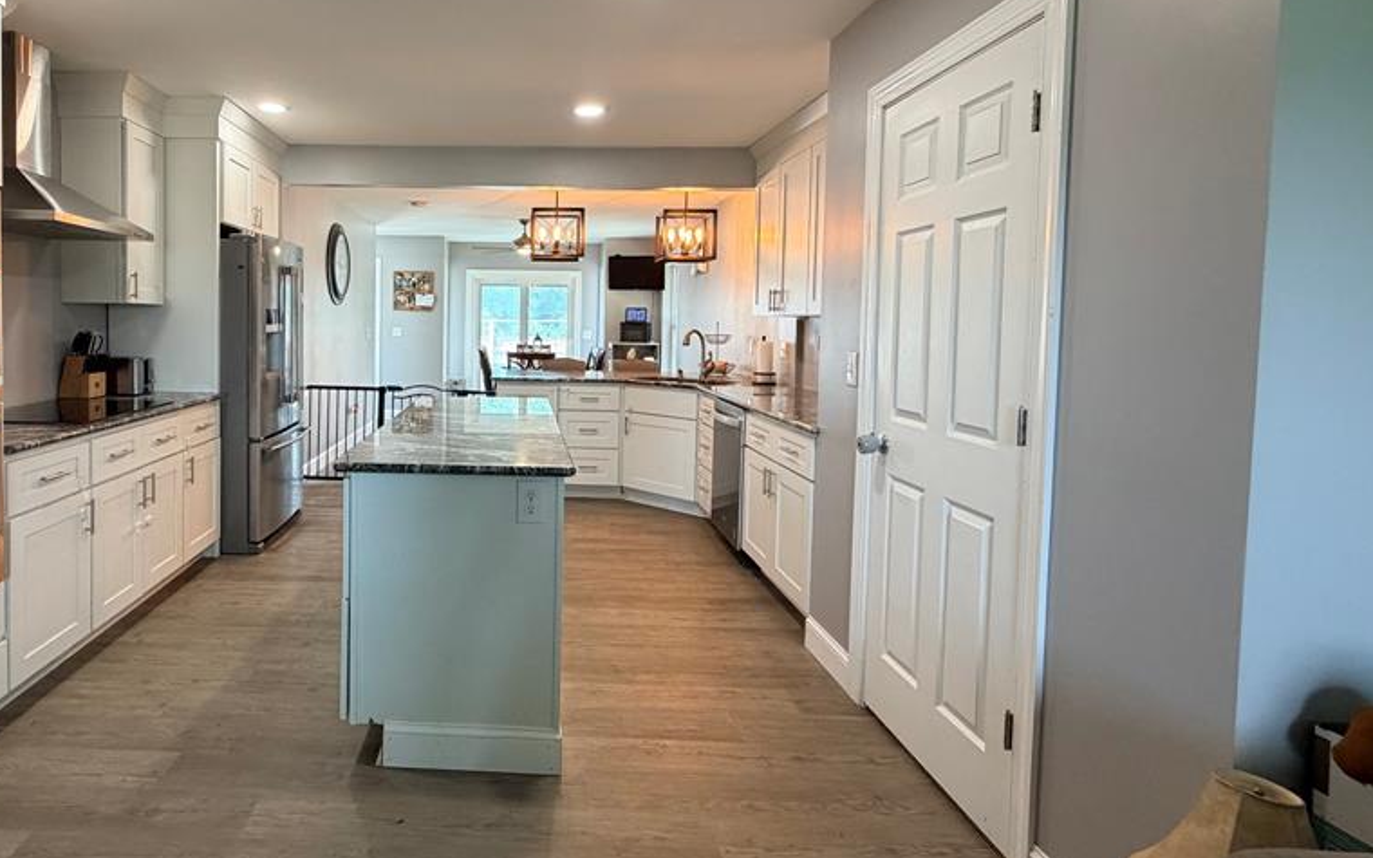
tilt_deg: -2.0
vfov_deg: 59.2
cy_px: 350
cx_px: 495
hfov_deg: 83.0
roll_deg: -1.1
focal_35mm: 20
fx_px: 748
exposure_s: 1/120
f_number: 2.2
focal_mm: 2.22
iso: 320
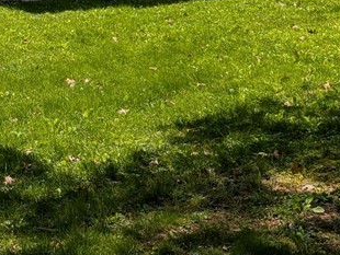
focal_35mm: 79
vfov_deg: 17.3
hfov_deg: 20.7
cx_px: -184
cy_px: -96
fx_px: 777
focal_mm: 6.9
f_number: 1.68
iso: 21
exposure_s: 1/1005
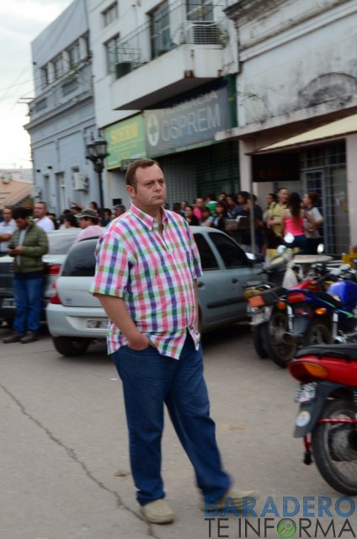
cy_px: 270
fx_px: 852
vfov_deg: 35.1
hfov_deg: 23.7
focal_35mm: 57
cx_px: 178
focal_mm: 38
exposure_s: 1/25
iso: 1000
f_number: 20
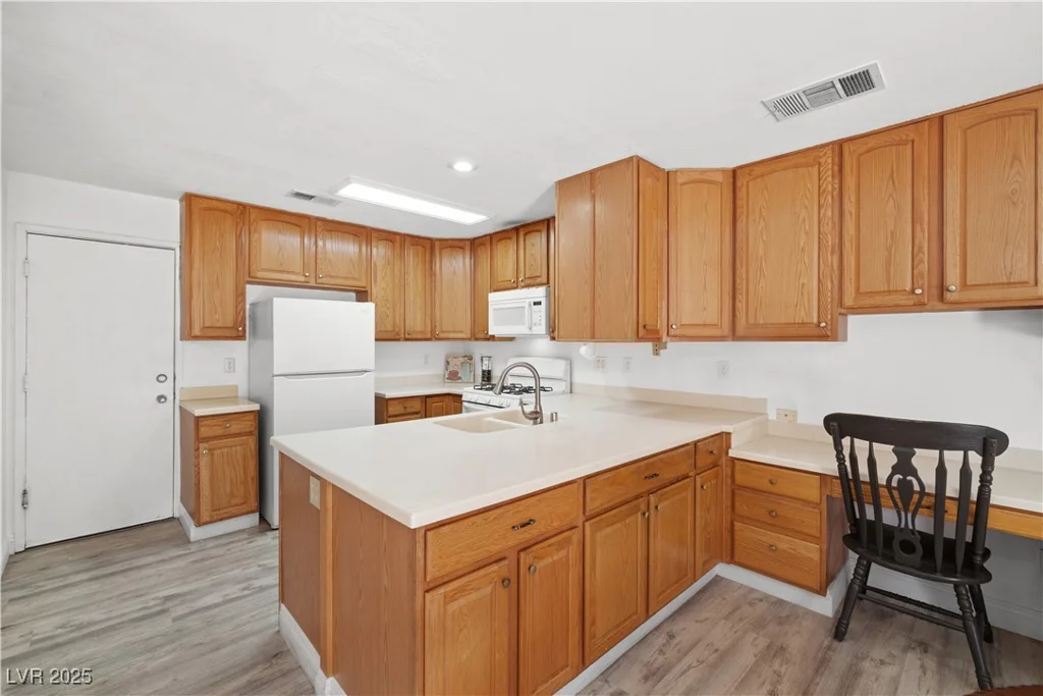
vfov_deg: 77.3
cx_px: 522
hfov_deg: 100.4
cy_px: 348
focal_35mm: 15
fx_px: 435
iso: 200
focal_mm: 15
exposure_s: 1
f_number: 10
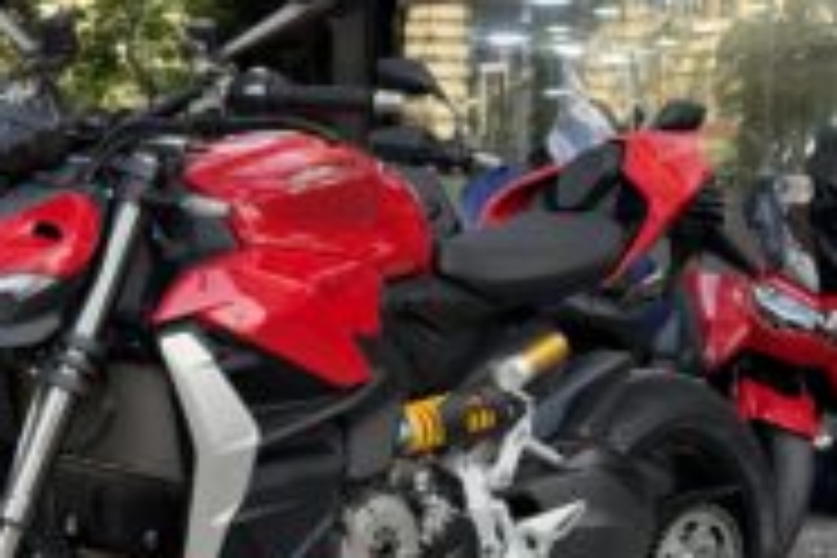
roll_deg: -0.2
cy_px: 430
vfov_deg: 13.6
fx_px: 2325
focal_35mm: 100
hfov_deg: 20.3
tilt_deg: -2.4
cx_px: 216
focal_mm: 6.76
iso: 160
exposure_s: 1/242
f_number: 1.78
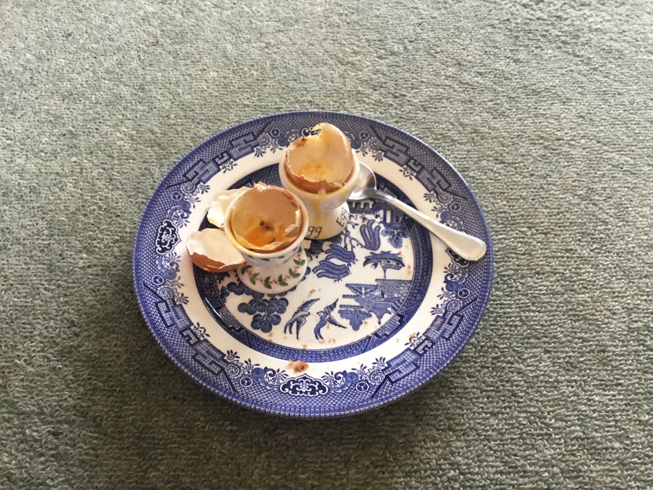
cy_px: 245
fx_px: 585
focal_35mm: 31
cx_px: 326
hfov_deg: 58.4
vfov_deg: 45.4
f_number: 2.4
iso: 125
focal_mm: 3.3
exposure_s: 1/33
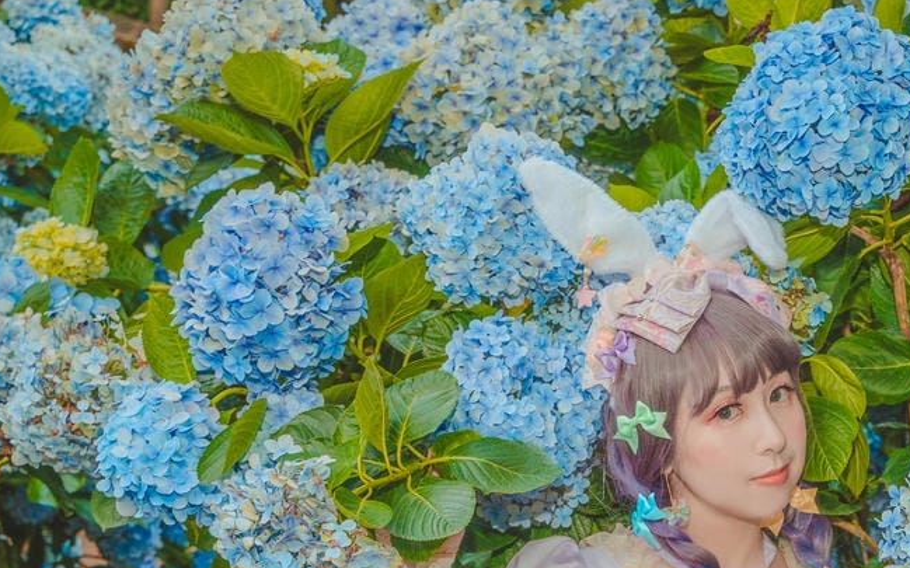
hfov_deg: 30.2
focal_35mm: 66
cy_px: 558
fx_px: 1636
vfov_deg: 19.2
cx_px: 760
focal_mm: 35
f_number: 5.6
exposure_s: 1/200
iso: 250
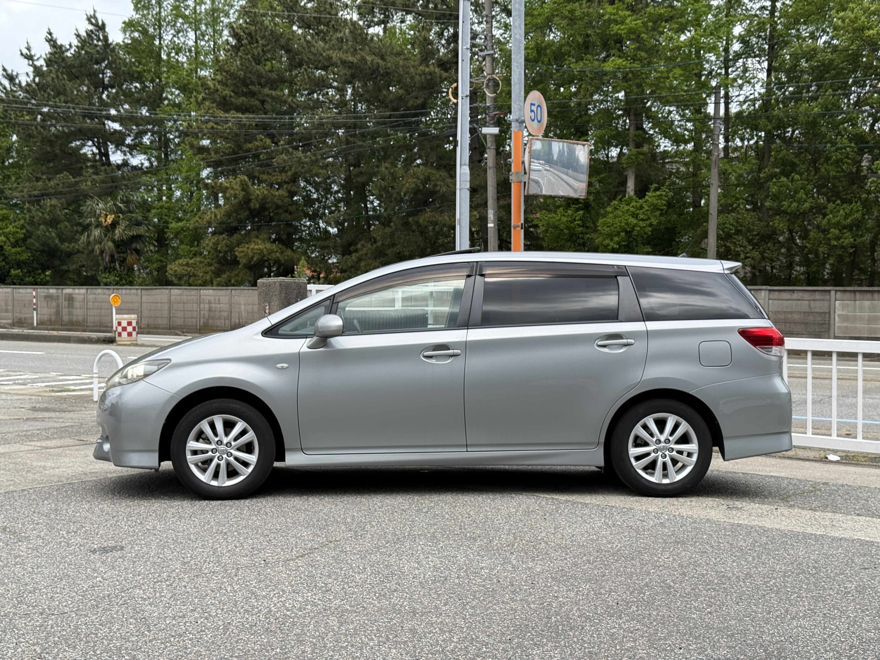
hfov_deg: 39.7
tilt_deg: -1.7
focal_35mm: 48
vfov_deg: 30.3
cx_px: 440
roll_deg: -0.6
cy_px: 330
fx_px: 1220
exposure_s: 1/2976
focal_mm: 6.76
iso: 80
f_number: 1.78
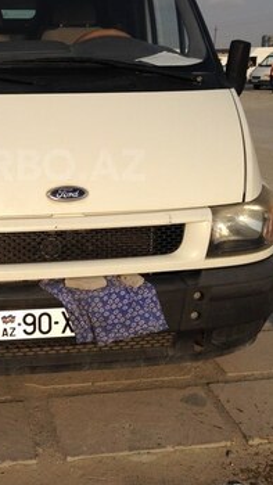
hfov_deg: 23.0
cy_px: 165
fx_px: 656
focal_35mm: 51
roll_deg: +0.1
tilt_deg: -7.7
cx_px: 39
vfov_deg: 40.1
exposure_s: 1/3195
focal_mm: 4.12
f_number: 2.4
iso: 50
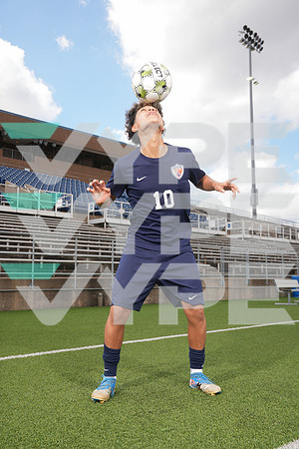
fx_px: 448
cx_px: 150
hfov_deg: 36.9
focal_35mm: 36
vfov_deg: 53.1
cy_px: 224
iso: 100
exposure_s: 1/200
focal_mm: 36
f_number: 6.3
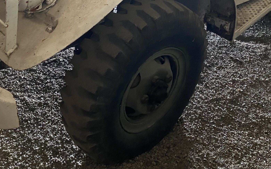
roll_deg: -2.9
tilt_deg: -30.9
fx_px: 332
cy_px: 29
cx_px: 114
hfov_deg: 44.2
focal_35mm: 45
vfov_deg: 27.9
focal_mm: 4.25
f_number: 1.8
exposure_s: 1/30
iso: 800
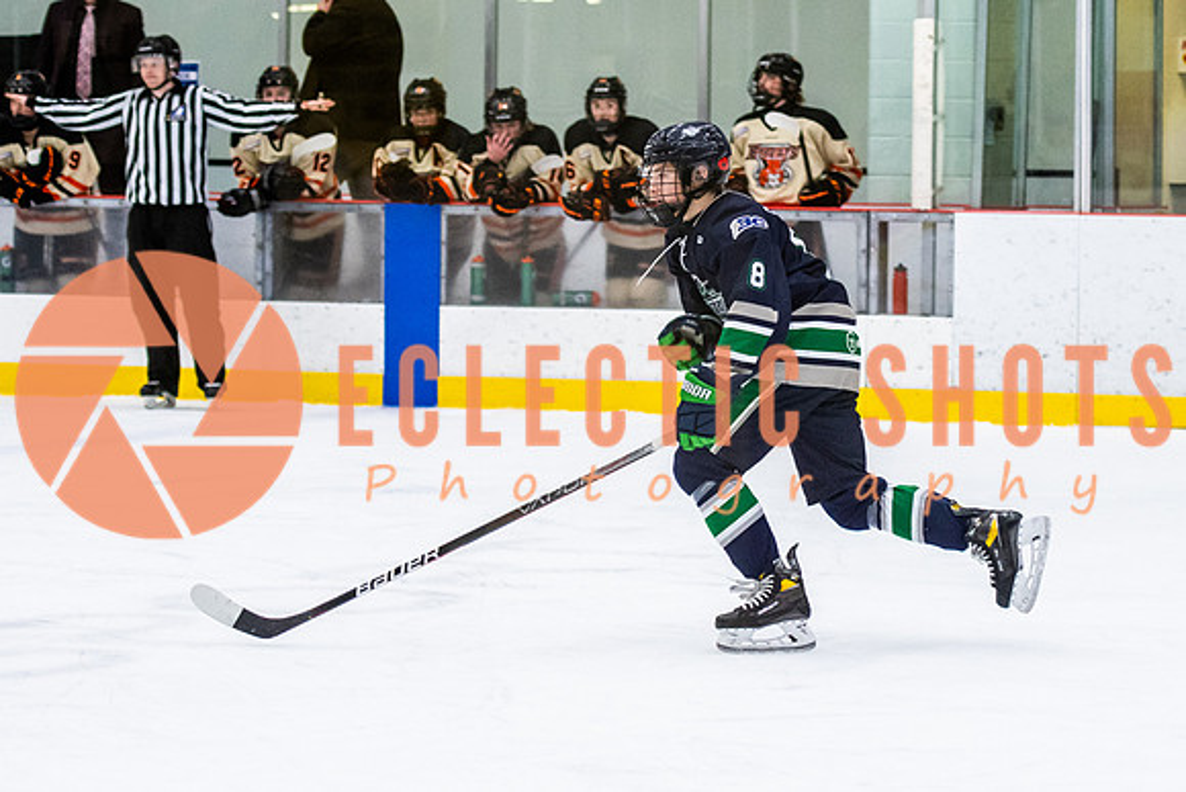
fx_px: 5664
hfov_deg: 11.9
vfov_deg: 8.0
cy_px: 290
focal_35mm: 172
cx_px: 802
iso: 1400
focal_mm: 75
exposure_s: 1/640
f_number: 2.8
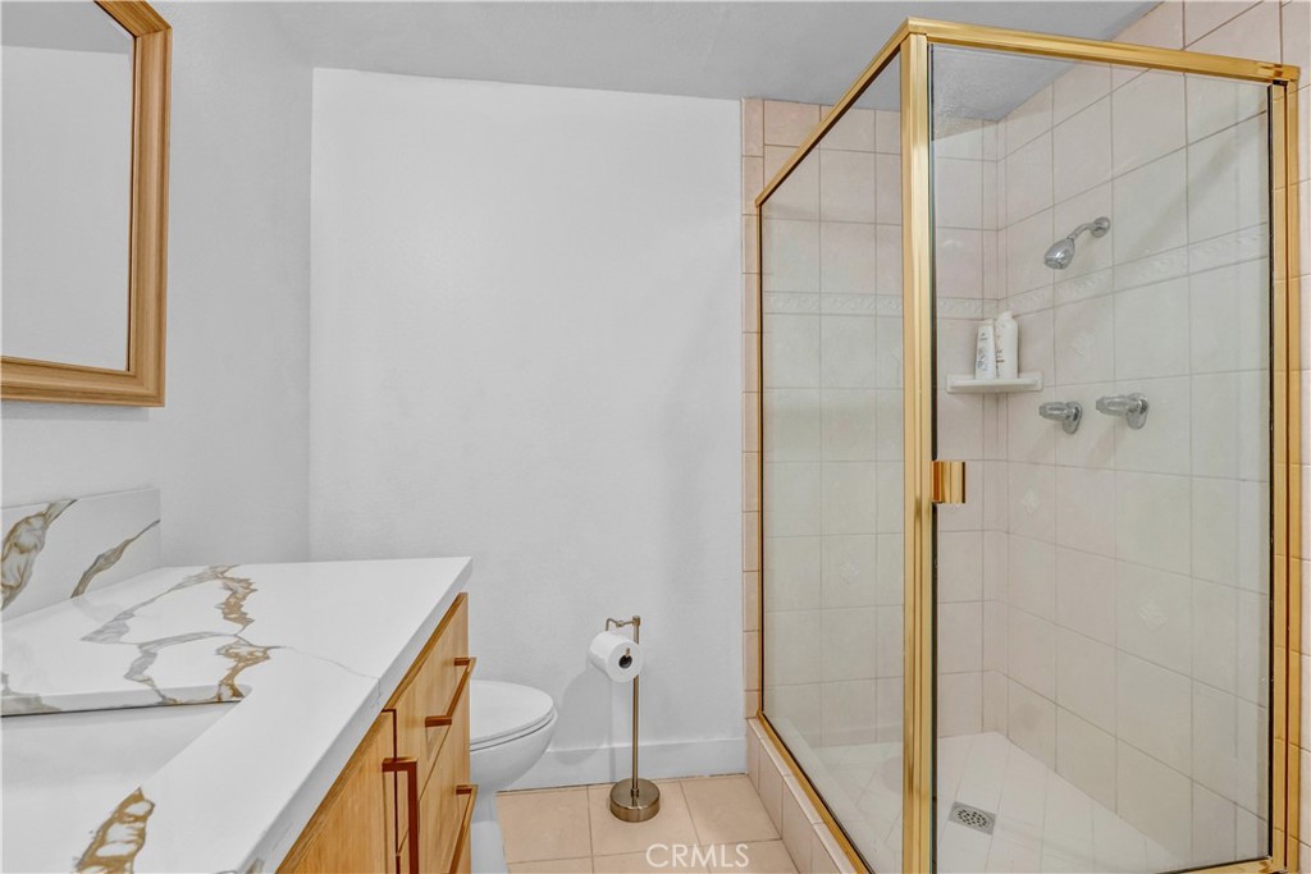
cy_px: 437
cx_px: 656
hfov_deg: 100.4
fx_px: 546
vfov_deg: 77.3
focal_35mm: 15
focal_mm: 10
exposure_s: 1/40
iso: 640
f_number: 8
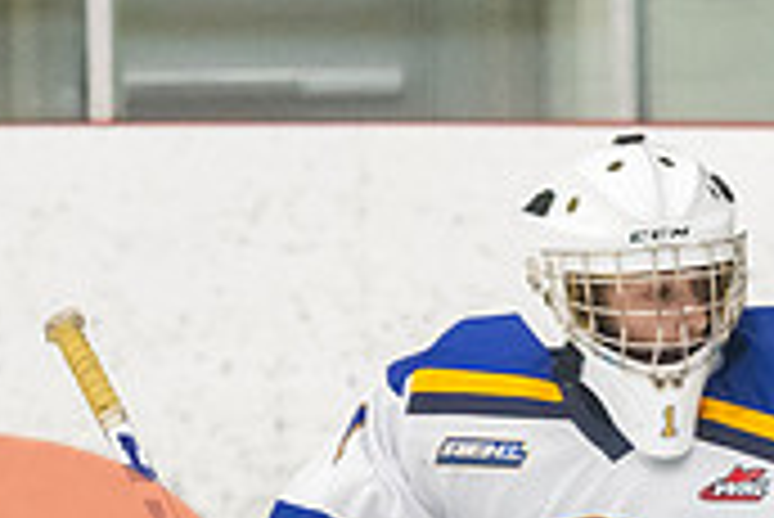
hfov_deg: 3.6
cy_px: 678
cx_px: 378
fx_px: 12351
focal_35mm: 574
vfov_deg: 2.4
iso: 4000
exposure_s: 1/800
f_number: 2.8
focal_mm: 92
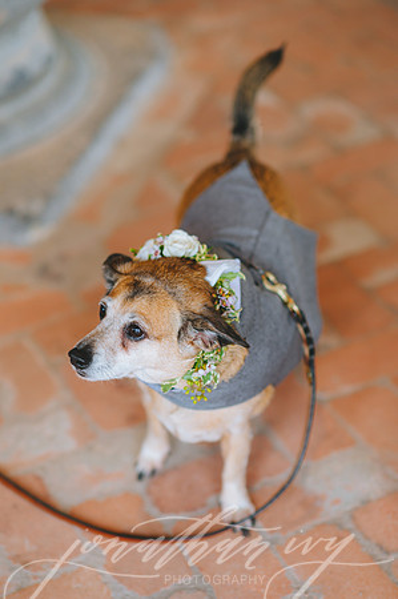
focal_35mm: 85
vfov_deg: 23.9
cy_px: 300
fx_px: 1413
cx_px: 199
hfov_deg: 16.0
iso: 200
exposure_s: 1/250
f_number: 2
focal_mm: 85
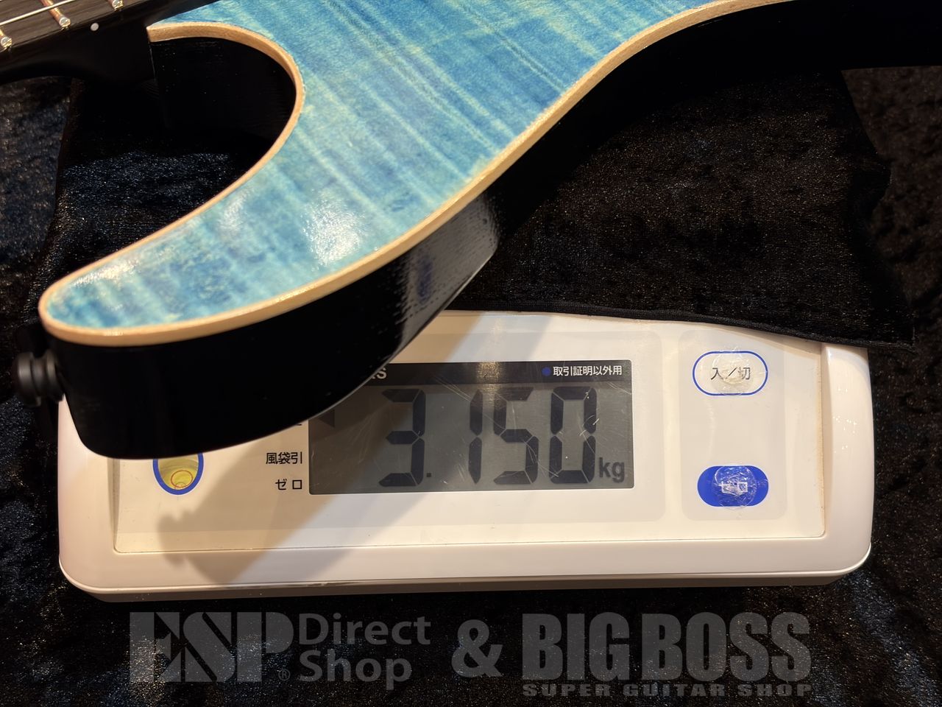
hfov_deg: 36.8
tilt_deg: -50.6
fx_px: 1415
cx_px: 471
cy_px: 354
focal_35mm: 52
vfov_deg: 28.0
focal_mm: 5.96
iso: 64
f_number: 1.6
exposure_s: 1/60
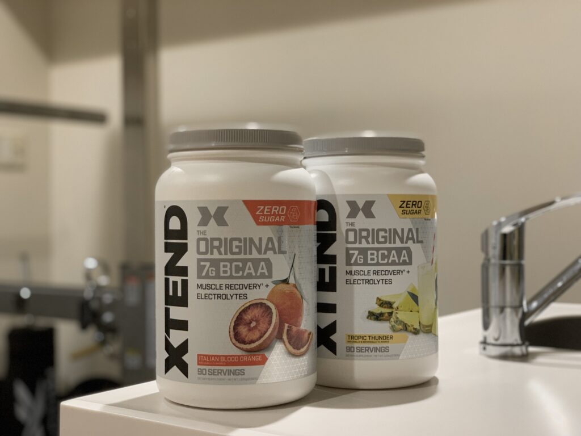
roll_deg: +0.0
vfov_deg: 28.0
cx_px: 290
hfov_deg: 36.8
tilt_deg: +0.9
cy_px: 218
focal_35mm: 52
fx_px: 873
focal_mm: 6
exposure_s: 1/50
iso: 200
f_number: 2.4
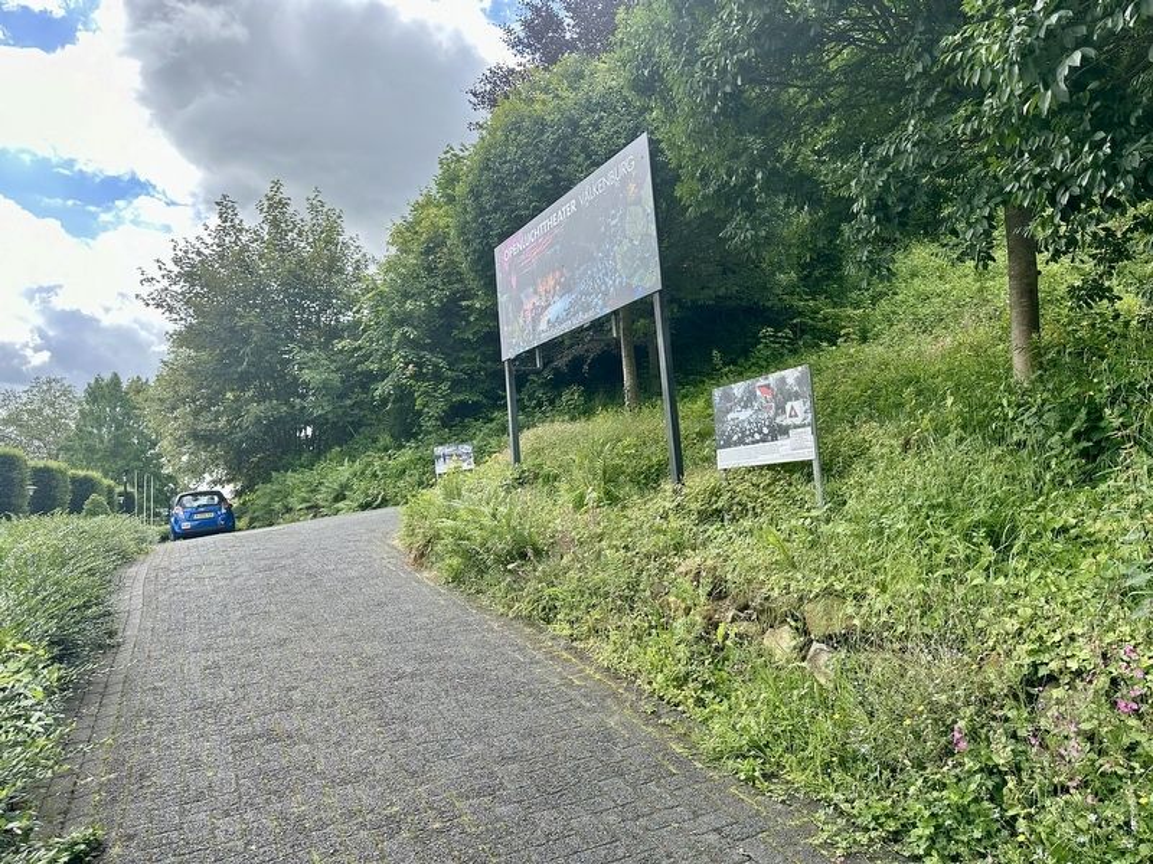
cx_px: 576
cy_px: 432
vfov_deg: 56.8
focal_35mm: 24
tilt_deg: +6.5
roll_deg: +2.5
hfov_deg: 71.6
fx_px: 799
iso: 80
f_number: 1.78
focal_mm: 6.86
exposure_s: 1/1009
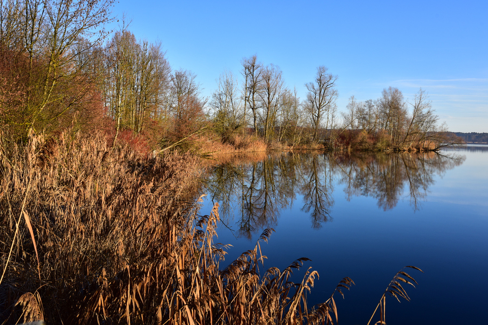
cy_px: 162
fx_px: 475
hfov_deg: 54.4
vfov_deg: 37.9
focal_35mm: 35
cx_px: 244
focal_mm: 35
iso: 360
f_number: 9
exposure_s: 1/400
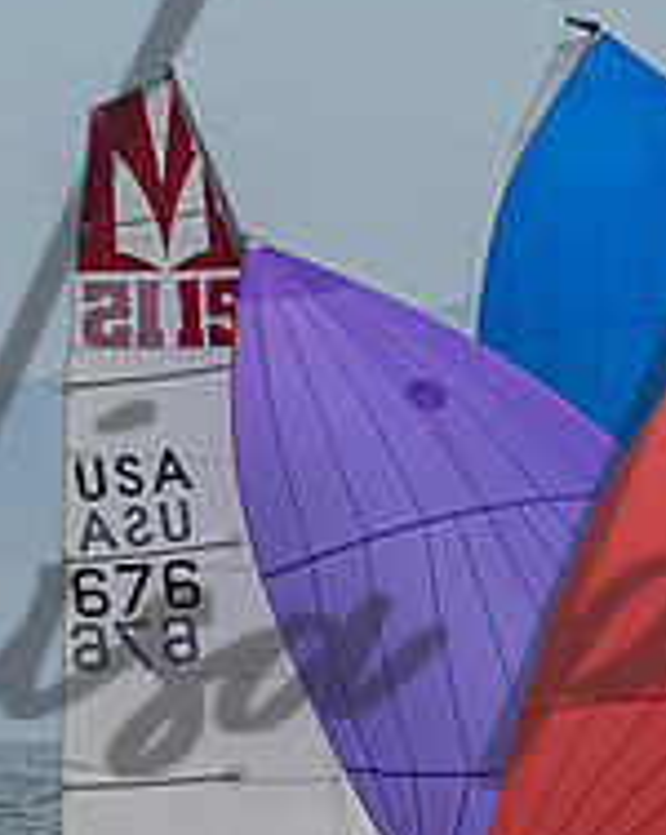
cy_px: 556
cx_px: 729
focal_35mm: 930
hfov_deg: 1.7
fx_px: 22951
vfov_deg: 2.1
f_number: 8
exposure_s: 1/4000
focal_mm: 240
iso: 500
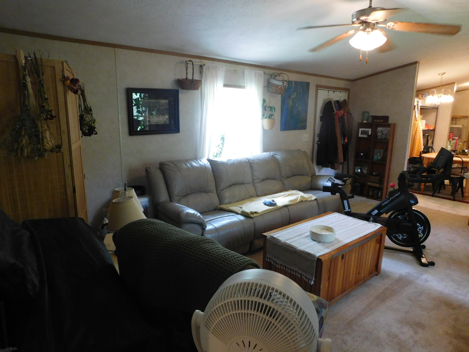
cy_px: 176
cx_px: 234
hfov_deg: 73.9
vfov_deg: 58.9
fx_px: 312
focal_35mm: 23
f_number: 3
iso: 360
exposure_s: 1/30
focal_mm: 4
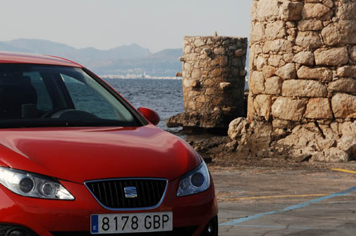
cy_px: 110
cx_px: 72
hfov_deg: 10.7
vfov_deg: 7.1
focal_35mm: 192
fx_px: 1895
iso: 100
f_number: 16
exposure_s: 1/50
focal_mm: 66
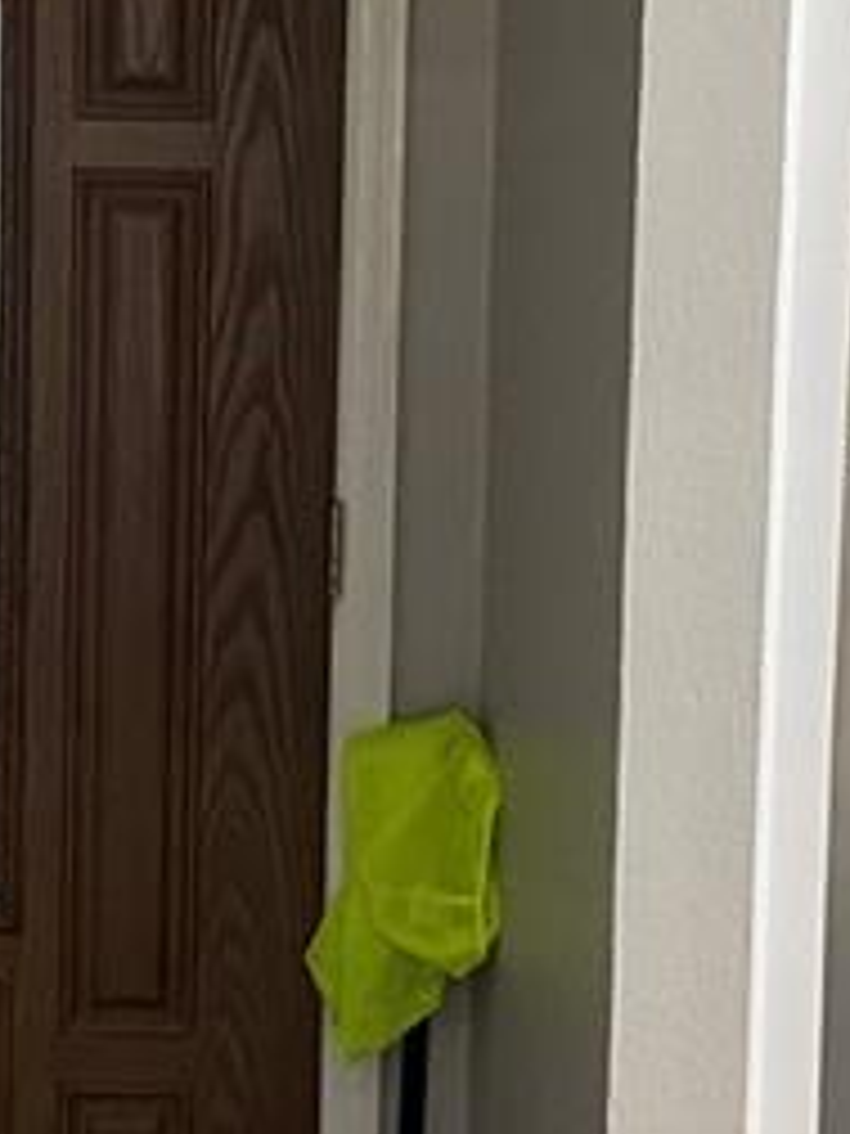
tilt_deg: -7.1
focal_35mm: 124
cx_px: 166
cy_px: 702
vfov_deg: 15.9
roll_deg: -0.3
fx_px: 4060
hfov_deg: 11.9
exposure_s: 1/60
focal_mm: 4.25
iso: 200
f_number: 1.8
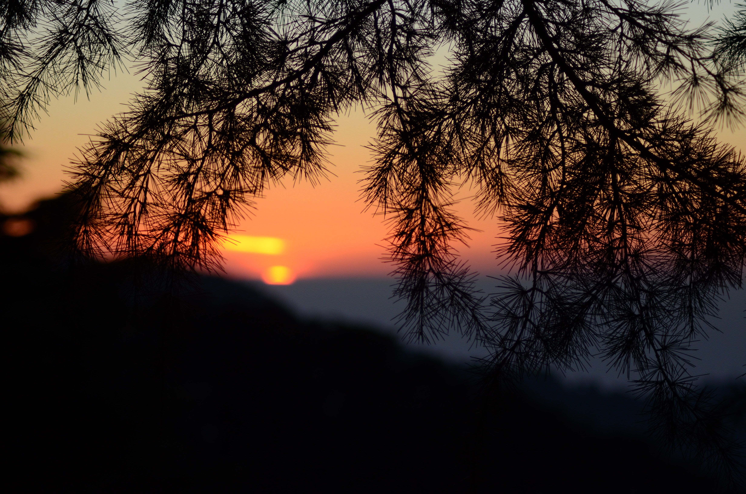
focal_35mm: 150
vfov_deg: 9.1
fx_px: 3102
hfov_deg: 13.7
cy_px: 247
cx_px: 373
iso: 400
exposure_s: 1/1000
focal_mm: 100
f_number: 4
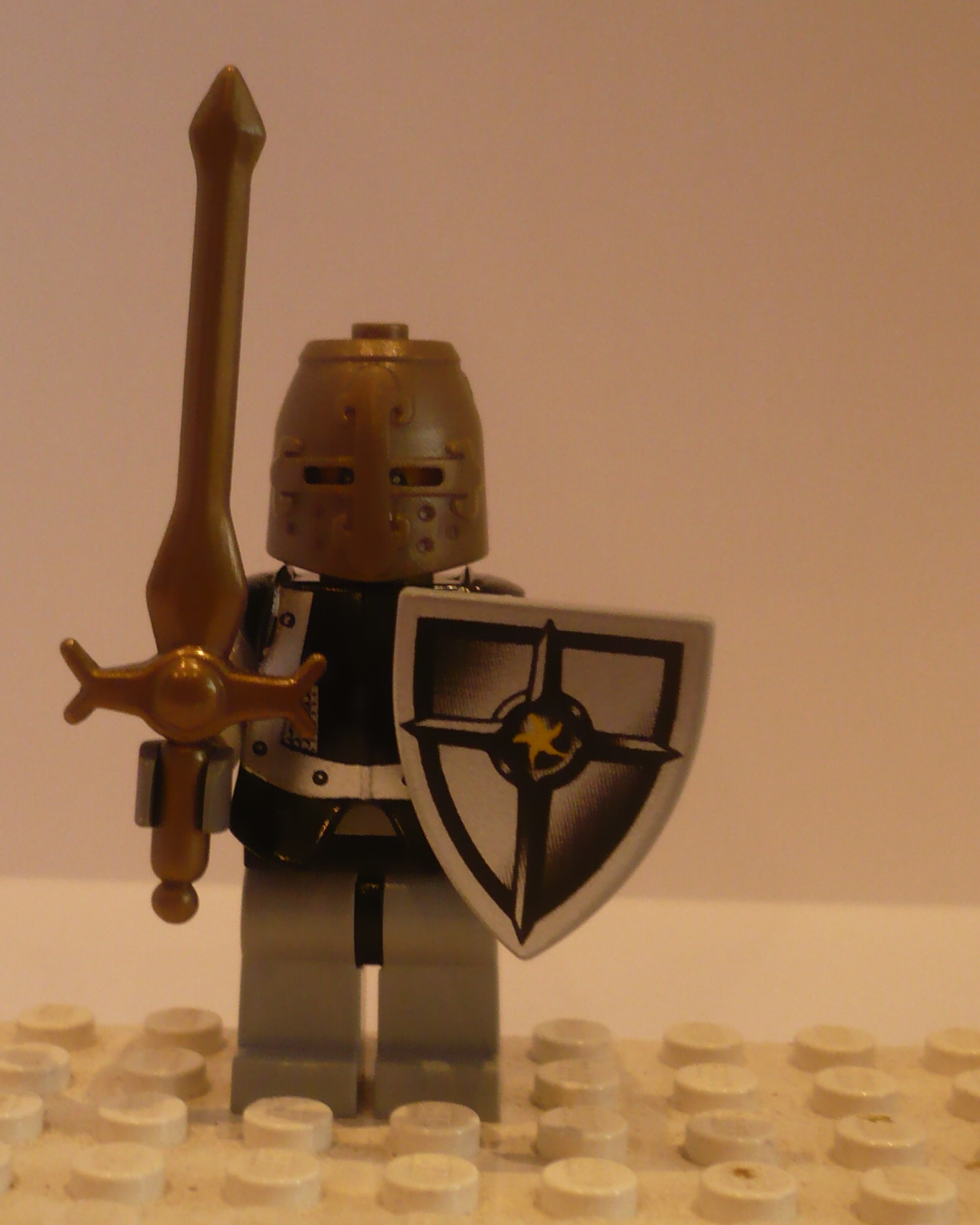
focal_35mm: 58
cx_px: 367
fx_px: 2102
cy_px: 621
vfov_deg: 32.5
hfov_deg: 26.2
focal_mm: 5.8
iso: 200
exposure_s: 1/20
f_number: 2.8
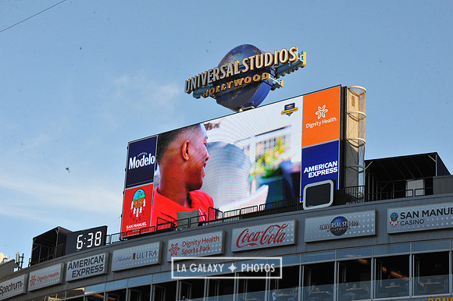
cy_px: 150
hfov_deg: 23.7
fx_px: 1082
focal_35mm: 86
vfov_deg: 15.9
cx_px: 226
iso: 1600
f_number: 14
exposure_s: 1/800
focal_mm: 86
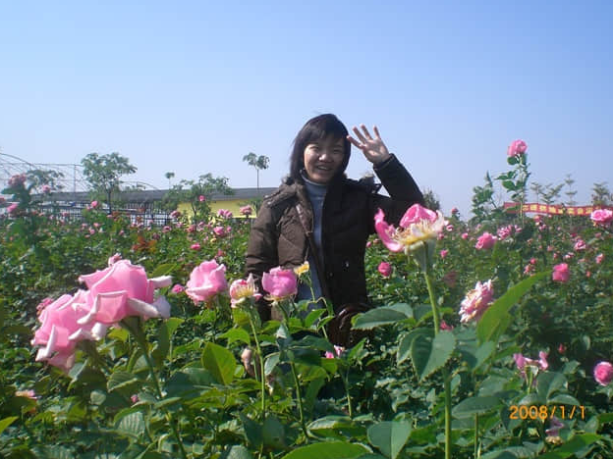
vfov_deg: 36.8
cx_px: 310
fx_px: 691
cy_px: 225
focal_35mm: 39
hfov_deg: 47.9
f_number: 4.4
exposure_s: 1/400
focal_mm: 6.3
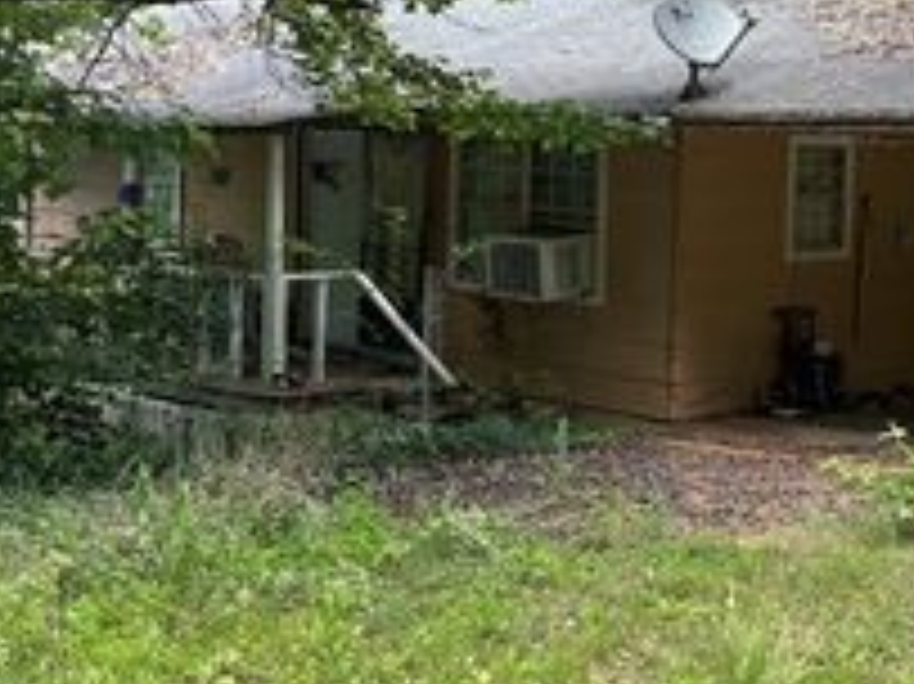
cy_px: 223
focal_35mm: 64
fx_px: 1689
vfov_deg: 22.8
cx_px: 594
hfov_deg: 30.1
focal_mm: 5.96
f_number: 1.6
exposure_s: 1/211
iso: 40
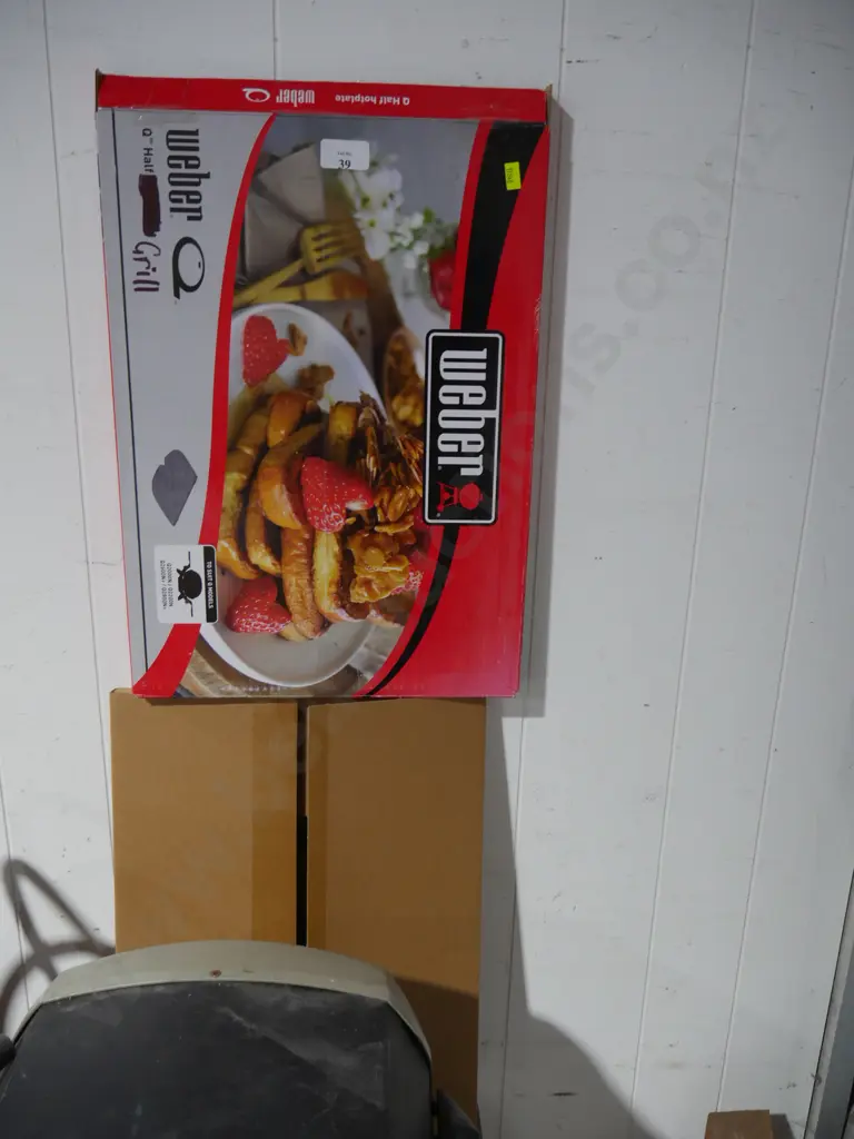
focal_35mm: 28
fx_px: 921
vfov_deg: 63.4
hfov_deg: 49.7
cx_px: 427
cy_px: 570
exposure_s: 1/60
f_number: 3.5
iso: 640
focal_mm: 14
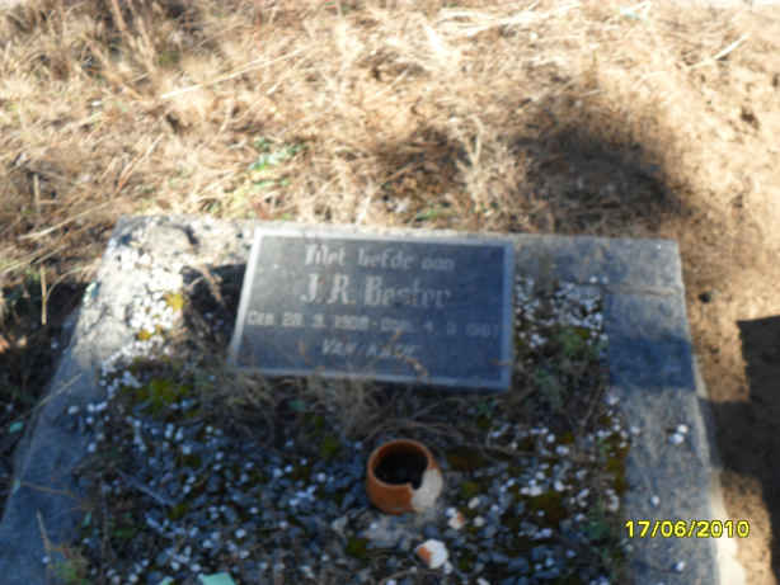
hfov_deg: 36.8
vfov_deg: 28.1
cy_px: 292
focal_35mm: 52
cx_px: 390
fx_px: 1172
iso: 100
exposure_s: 1/90
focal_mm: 9.3
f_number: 5
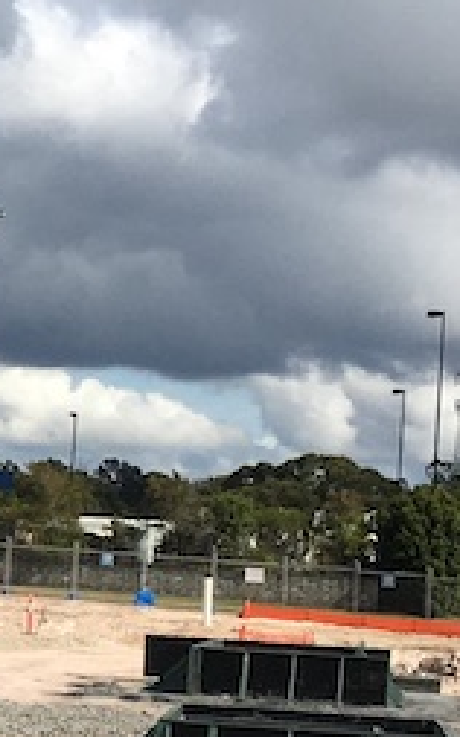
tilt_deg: +1.5
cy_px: 609
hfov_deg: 8.1
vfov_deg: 14.2
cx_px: -763
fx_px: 2930
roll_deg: -2.1
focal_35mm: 146
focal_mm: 4.15
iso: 25
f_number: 2.2
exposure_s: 1/2331
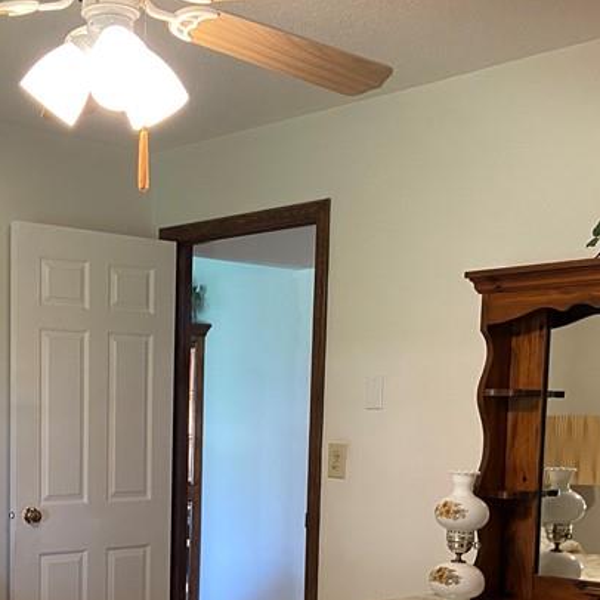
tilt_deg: -5.8
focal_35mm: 58
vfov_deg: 28.6
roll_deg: -0.1
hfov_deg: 29.0
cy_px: 519
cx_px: 139
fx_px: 1137
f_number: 1.8
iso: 250
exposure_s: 1/60
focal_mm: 4.25
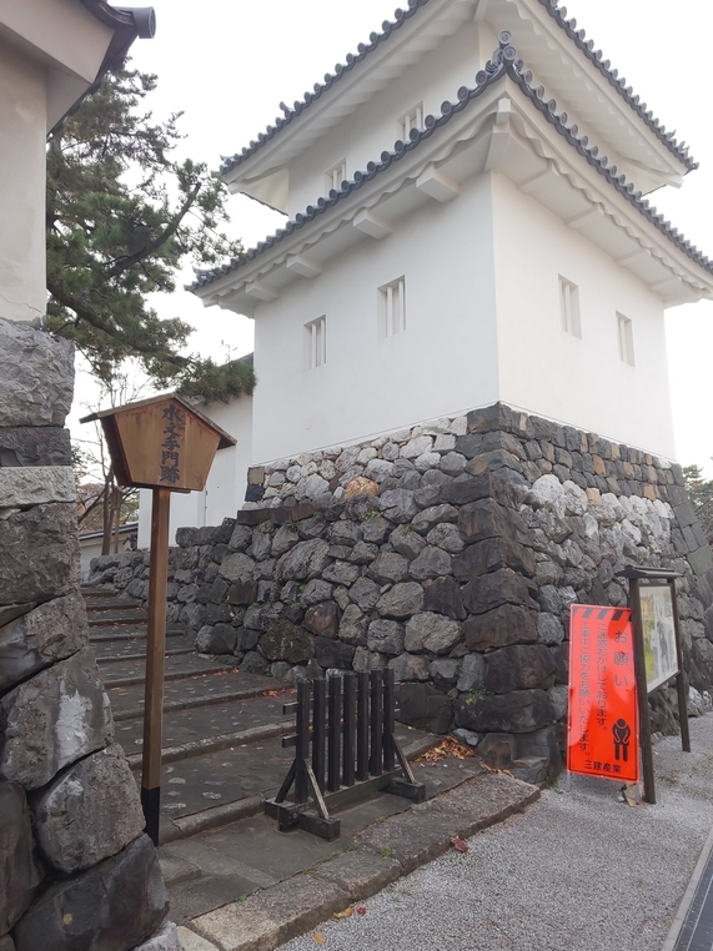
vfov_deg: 79.0
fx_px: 577
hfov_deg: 63.4
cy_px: 473
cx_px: 365
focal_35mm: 21
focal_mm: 3.45
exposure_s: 1/106
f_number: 1.94
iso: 28
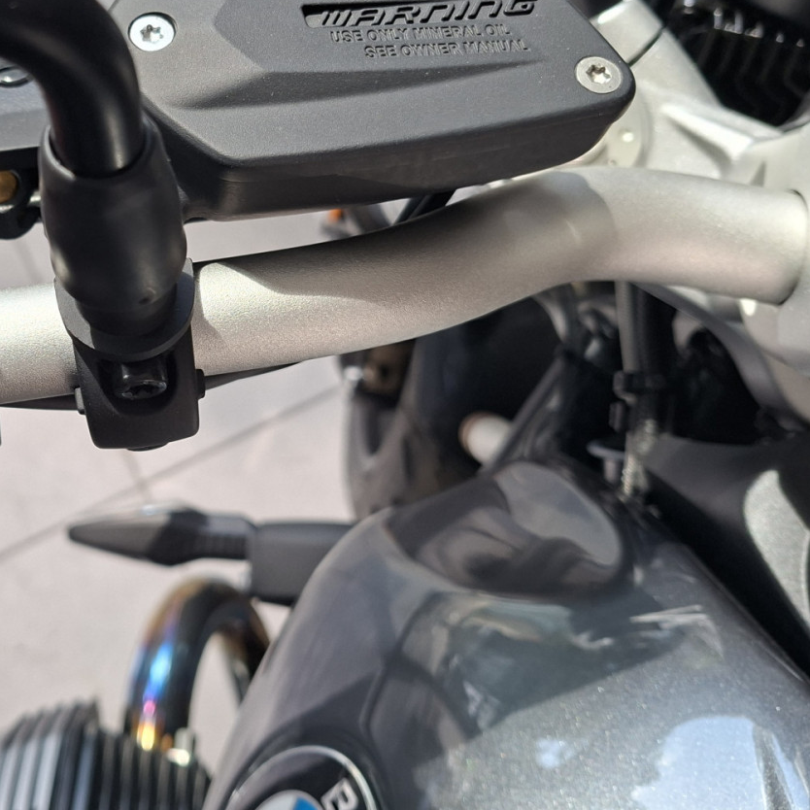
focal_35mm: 39
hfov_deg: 40.4
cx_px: 123
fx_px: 1032
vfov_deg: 42.0
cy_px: 243
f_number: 1.8
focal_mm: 5.54
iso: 50
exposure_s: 1/100
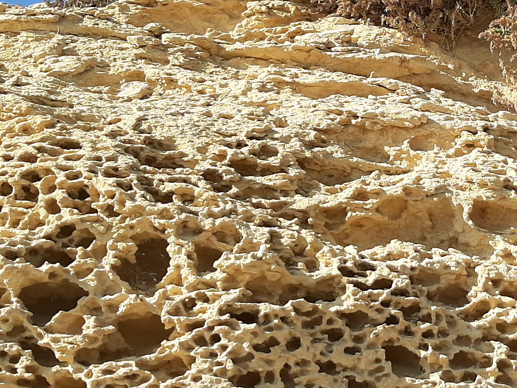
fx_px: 971
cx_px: 453
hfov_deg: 28.8
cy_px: 90
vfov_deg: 22.4
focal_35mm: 65
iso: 40
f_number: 1.7
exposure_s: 1/2421
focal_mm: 3.93
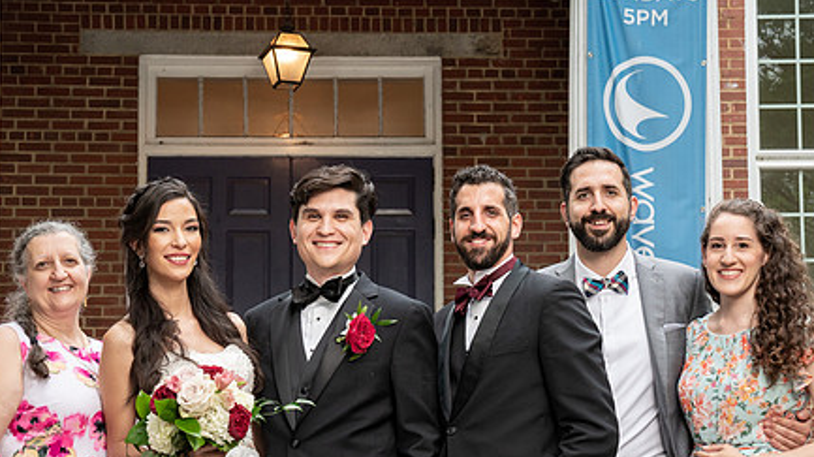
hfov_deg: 30.1
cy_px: 360
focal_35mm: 70
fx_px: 1510
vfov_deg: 17.1
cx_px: 363
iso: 1250
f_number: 5.6
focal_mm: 46
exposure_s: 1/250
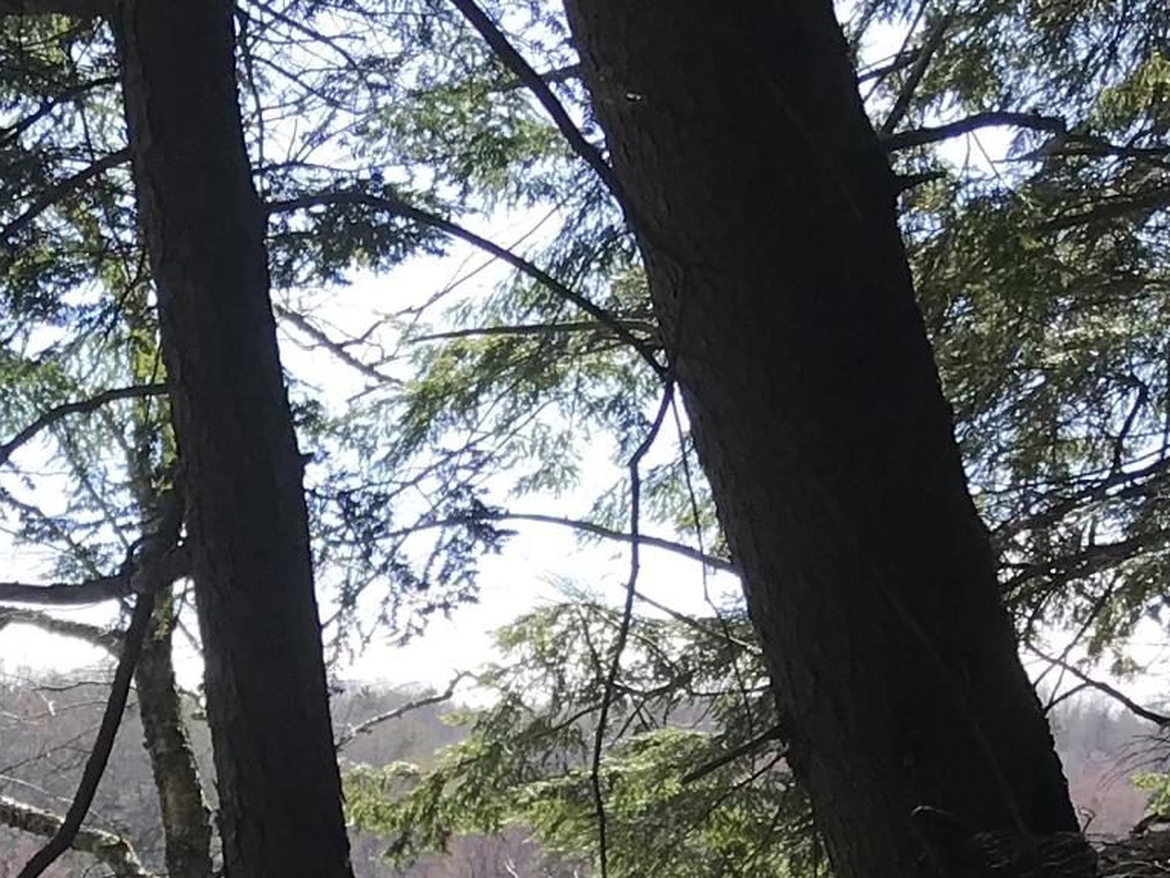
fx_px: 3718
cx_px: -63
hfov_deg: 17.4
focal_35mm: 110
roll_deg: +0.7
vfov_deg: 12.7
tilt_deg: -6.4
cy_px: 1353
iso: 20
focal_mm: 3.99
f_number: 1.8
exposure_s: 1/825
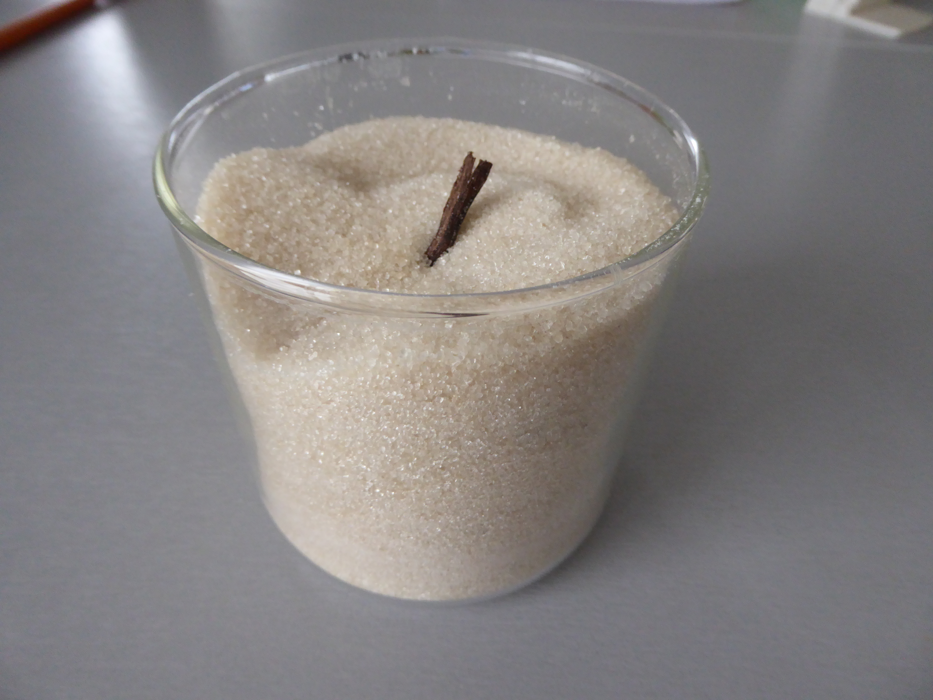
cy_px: 350
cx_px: 466
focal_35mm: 25
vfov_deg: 54.9
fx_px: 674
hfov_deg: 69.4
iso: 400
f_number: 3.3
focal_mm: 4.3
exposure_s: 1/15
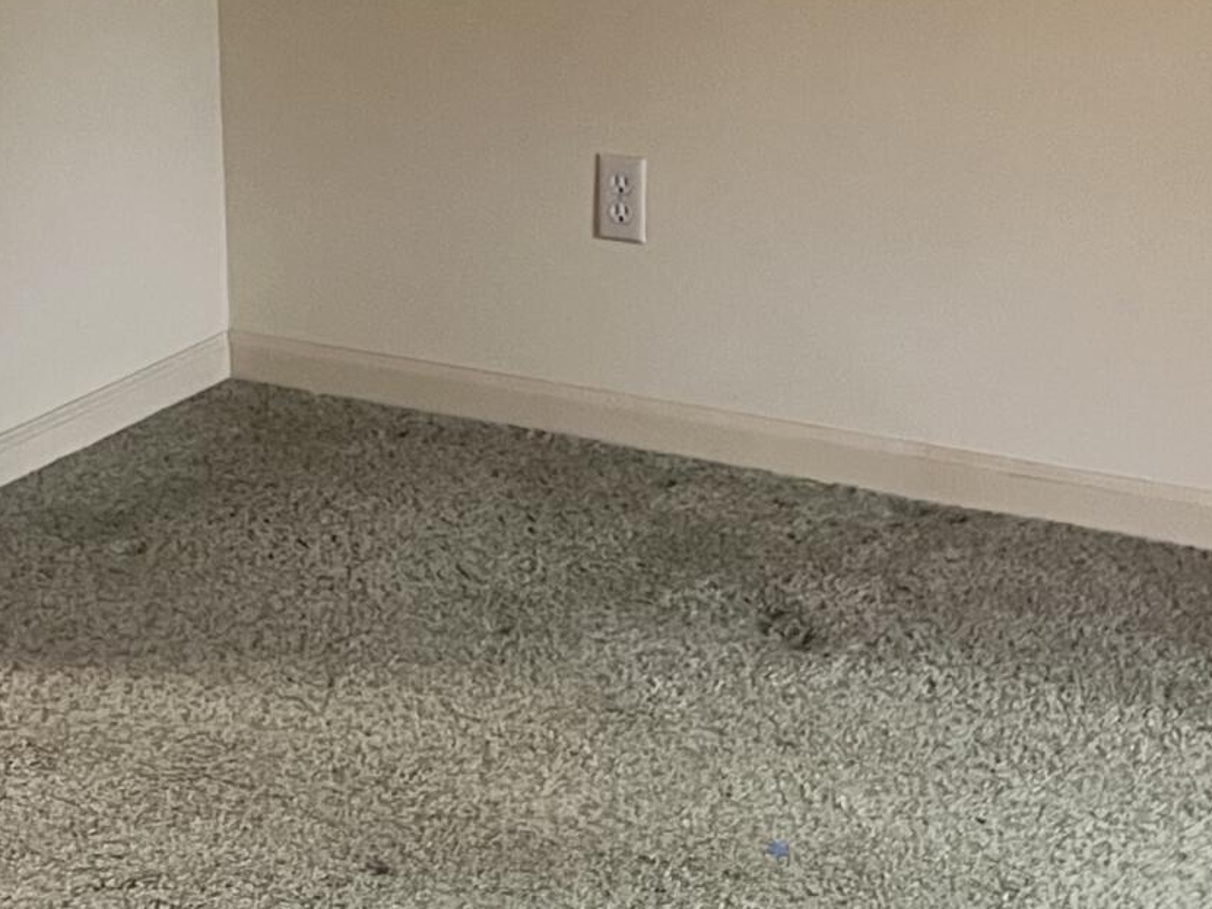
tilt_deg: -11.5
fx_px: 3290
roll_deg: +2.3
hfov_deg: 20.8
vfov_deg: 15.4
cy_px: -9
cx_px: 409
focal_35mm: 94
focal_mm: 5.1
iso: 500
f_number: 1.6
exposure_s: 1/60
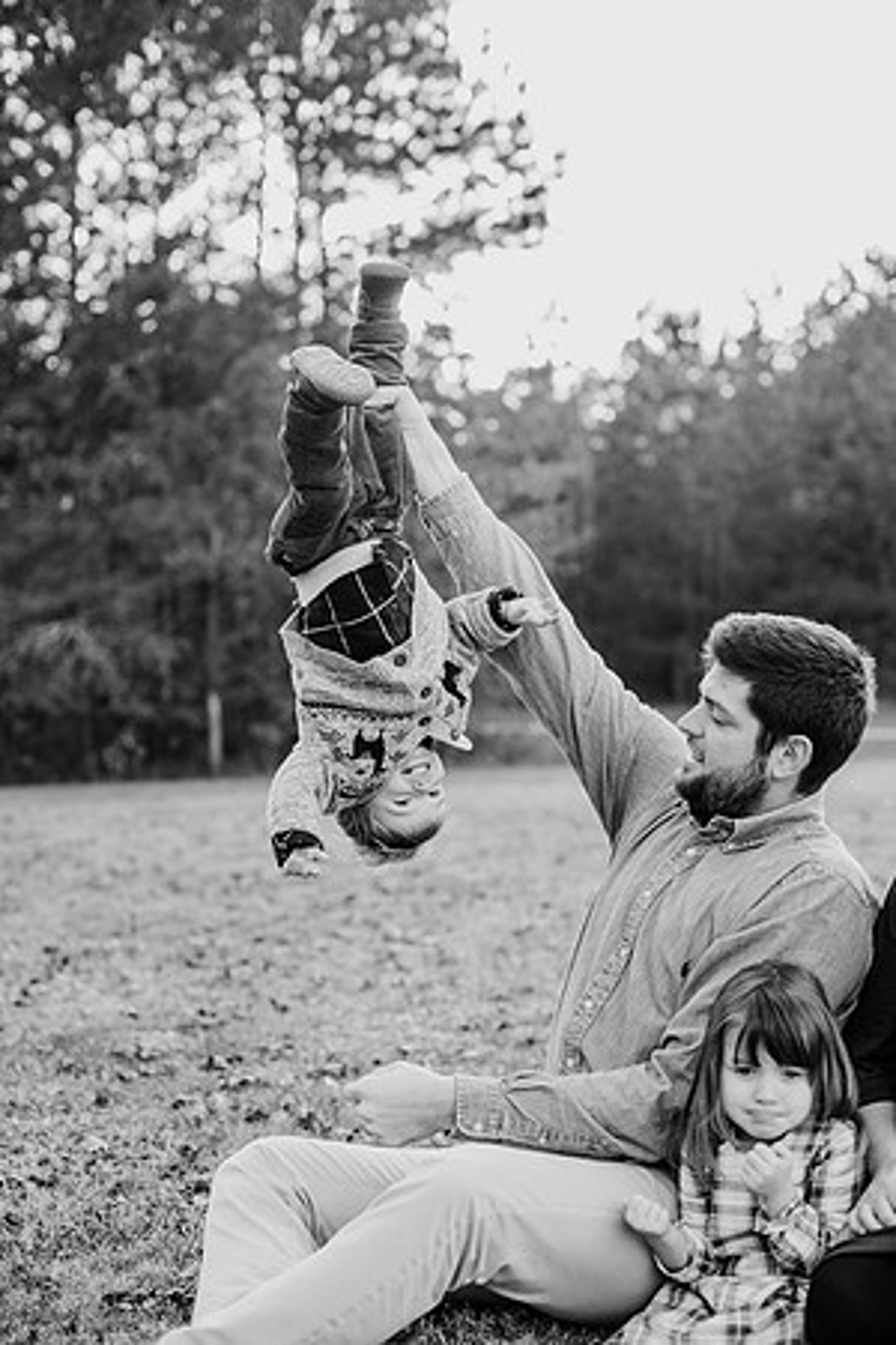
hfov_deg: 27.0
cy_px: 672
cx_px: 448
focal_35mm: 50
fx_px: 1867
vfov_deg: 39.6
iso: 500
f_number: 2.8
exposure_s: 1/1000
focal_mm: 50
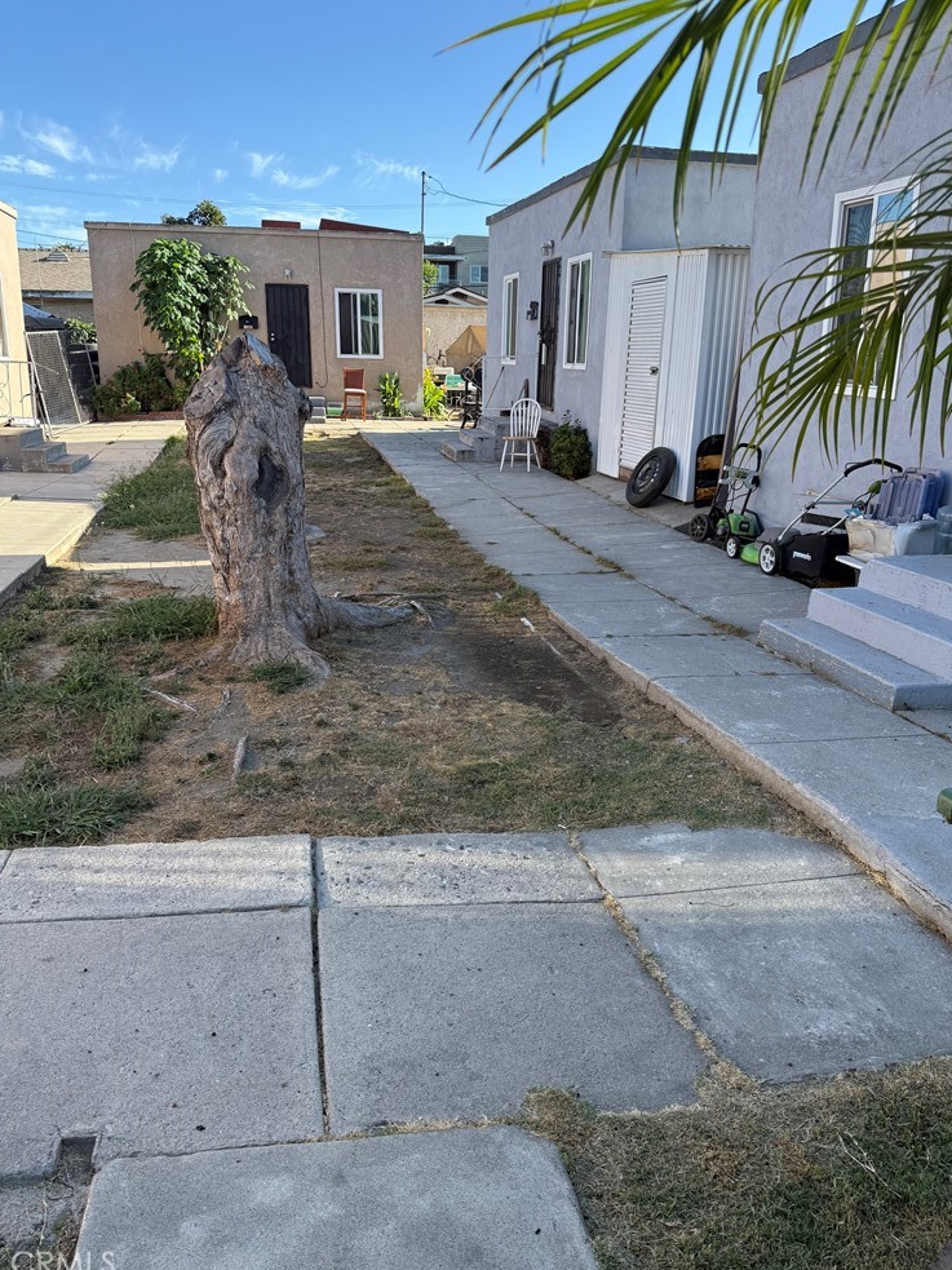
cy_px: 620
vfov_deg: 69.4
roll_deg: -1.6
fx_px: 917
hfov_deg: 54.9
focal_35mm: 25
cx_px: 479
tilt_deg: -15.3
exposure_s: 1/1653
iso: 100
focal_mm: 6.76
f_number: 1.78
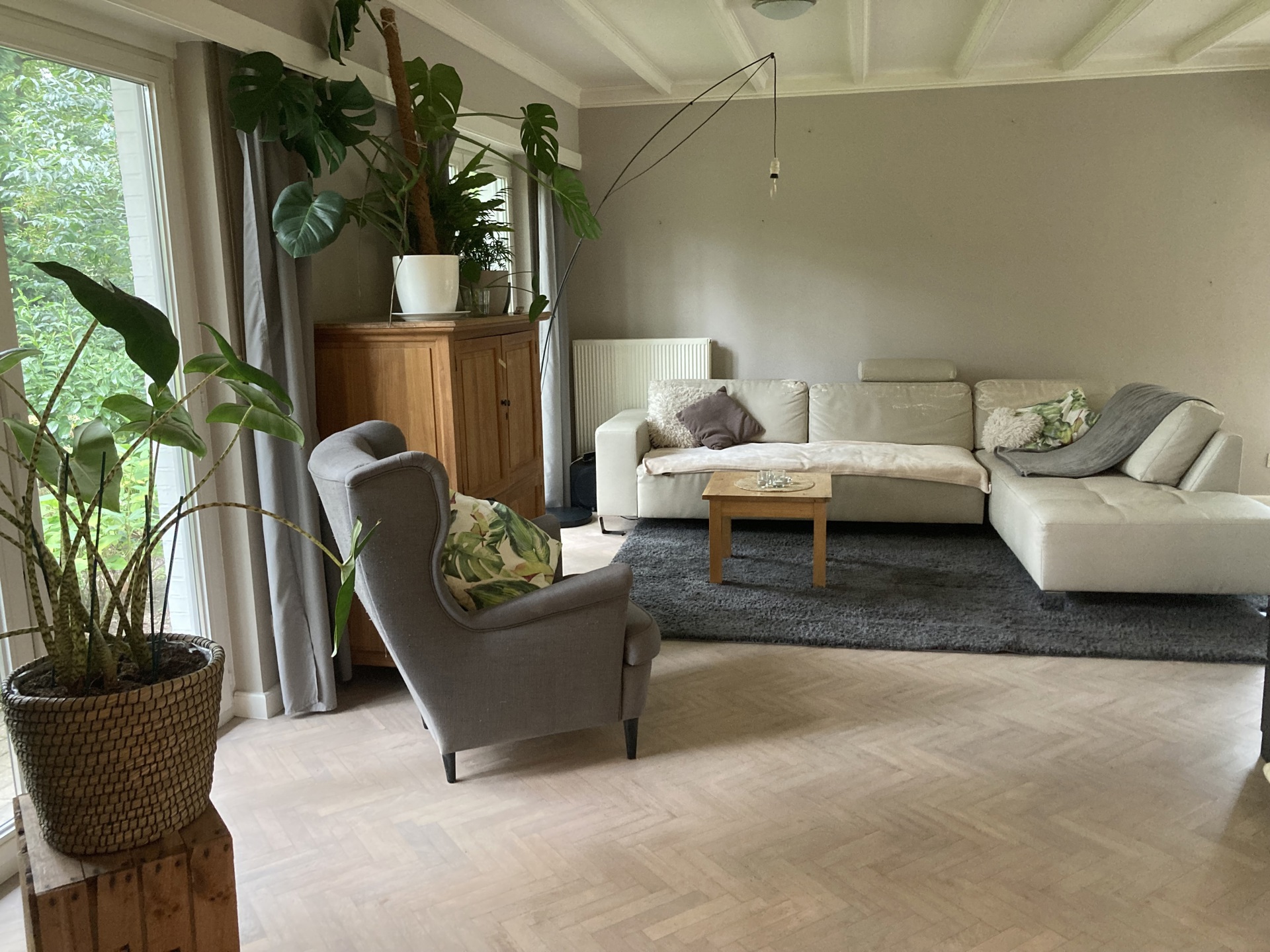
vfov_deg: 49.7
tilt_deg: -9.1
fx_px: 1027
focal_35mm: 28
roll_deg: +0.6
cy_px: 476
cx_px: 635
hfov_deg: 63.4
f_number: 1.8
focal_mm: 3.99
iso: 320
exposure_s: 1/50
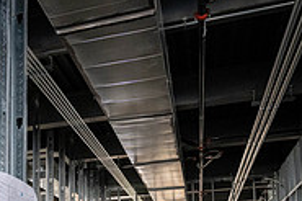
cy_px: 254
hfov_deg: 43.9
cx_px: 101
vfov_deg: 26.4
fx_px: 369
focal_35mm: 44
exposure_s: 1/80
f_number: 4
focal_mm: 14
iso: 2500
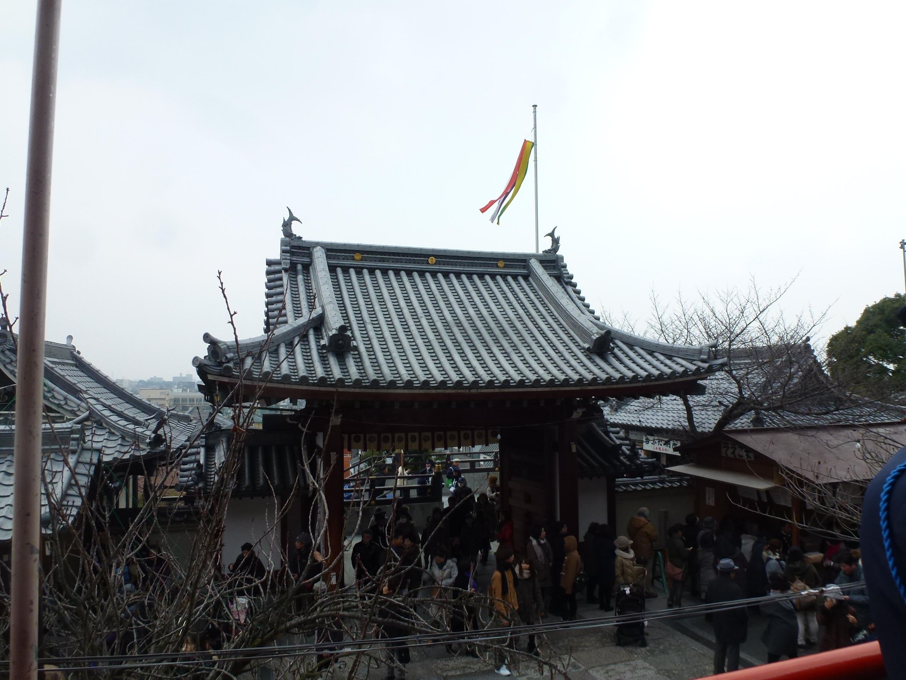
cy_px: 340
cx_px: 453
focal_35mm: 24
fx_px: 628
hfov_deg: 71.6
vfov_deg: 56.8
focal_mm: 4.3
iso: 100
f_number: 3.5
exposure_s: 1/125
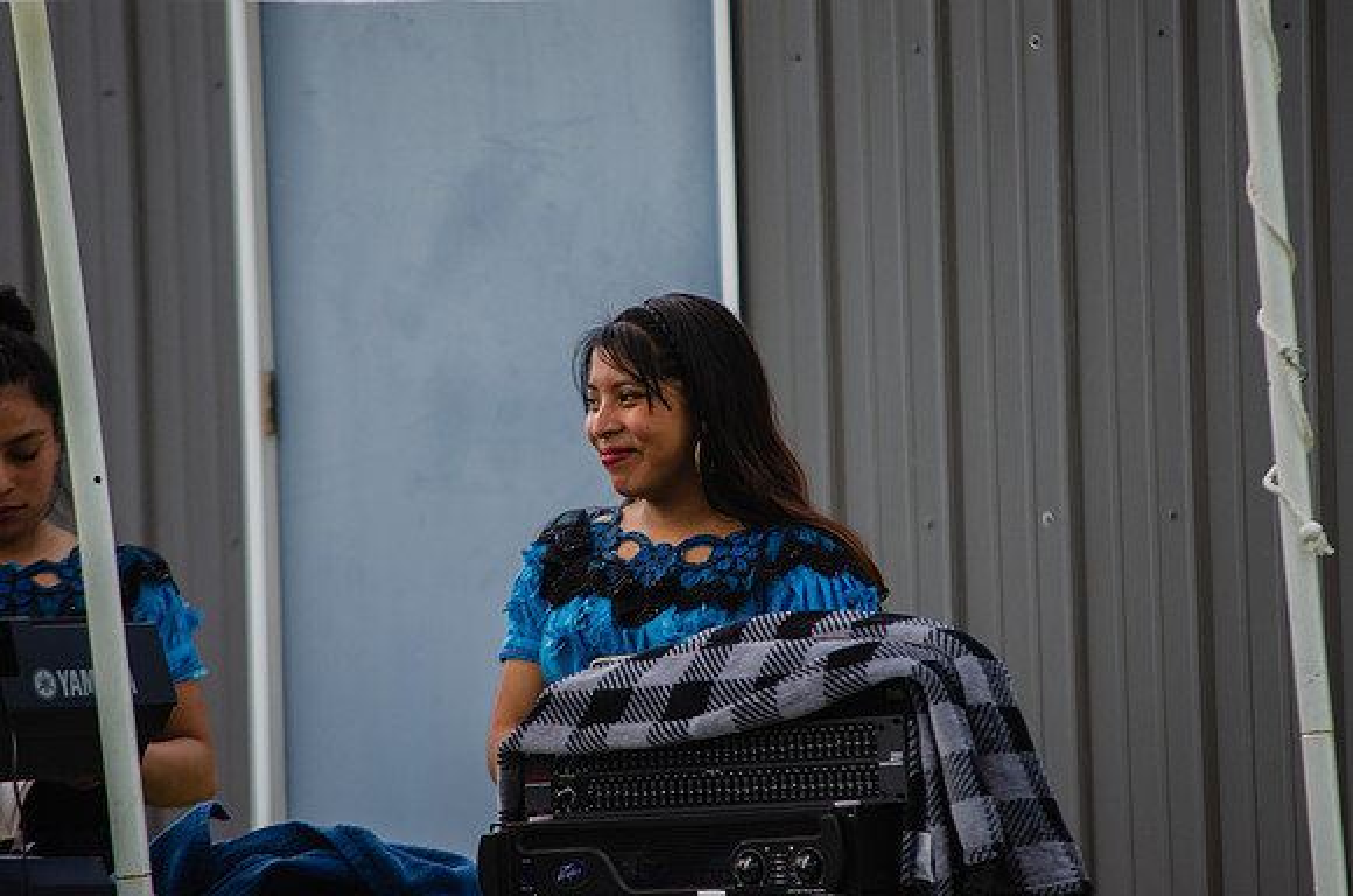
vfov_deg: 4.6
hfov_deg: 6.9
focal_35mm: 300
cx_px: 676
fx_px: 11250
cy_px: 448
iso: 200
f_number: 5.6
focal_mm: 200
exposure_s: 1/500
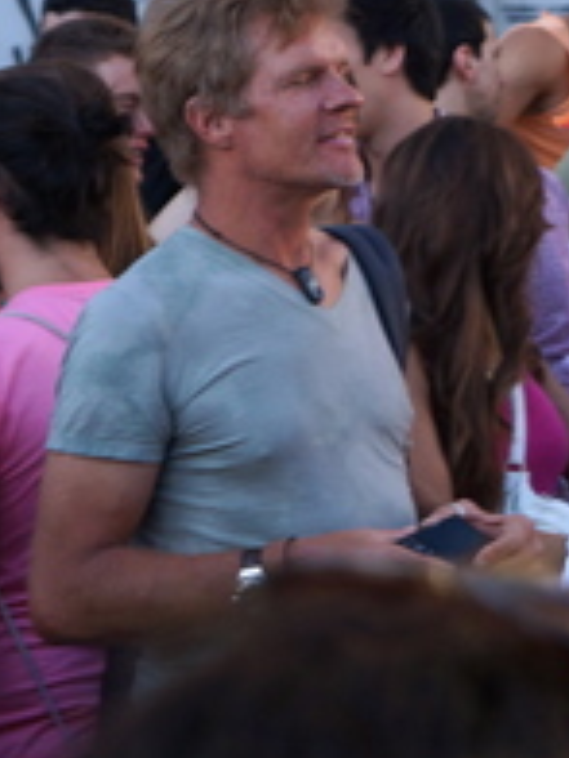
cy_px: 77
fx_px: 5601
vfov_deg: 7.7
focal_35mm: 256
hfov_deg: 5.8
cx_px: 848
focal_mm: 55
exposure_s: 1/160
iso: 200
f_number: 5.6
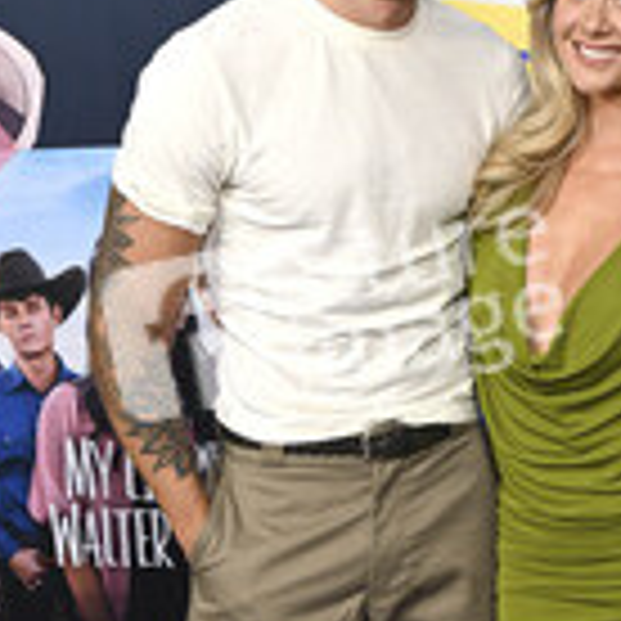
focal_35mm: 86
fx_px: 1745
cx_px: 464
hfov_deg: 20.0
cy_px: 540
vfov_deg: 19.8
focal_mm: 35
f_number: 6.3
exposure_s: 1/250
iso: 1250
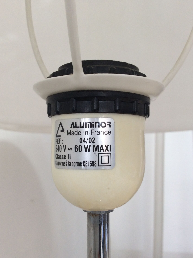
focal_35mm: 37
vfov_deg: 50.2
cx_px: 99
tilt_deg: +2.3
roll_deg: +1.1
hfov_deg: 38.6
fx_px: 276
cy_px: 130
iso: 40
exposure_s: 1/33
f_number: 2.4
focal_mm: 3.3
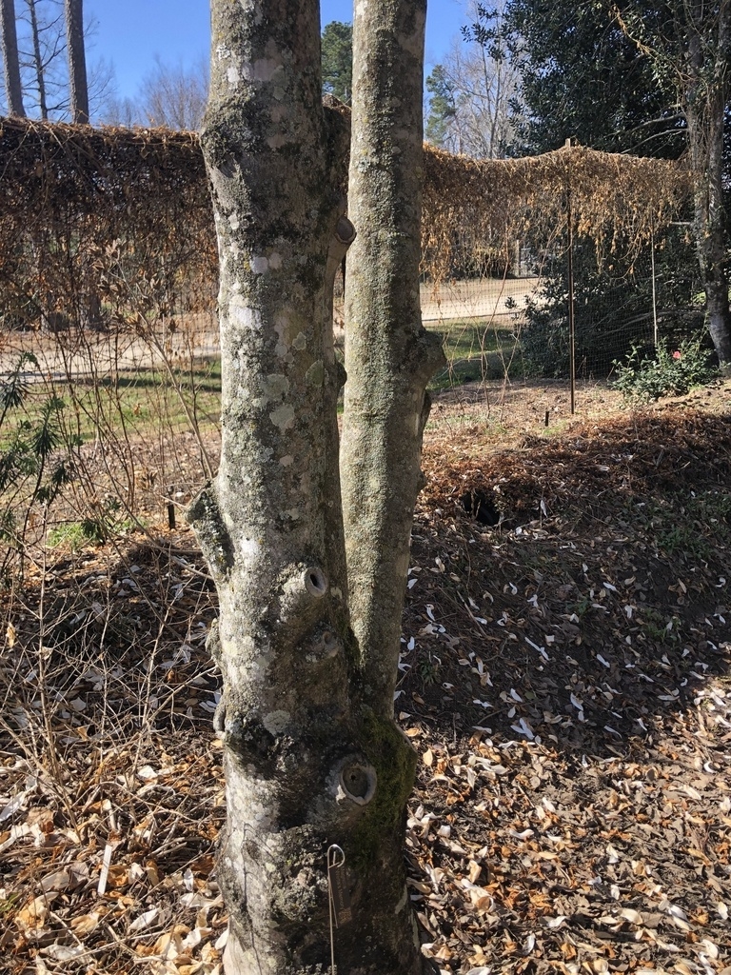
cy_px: 488
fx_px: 788
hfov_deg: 49.7
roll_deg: +2.7
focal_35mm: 28
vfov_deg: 63.4
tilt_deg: -15.3
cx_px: 366
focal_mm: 3.99
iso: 20
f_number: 1.8
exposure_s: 1/623
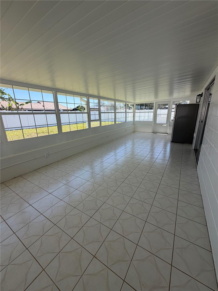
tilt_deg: -12.8
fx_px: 118
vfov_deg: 102.1
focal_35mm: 14
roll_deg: +2.0
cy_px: 146
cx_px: 109
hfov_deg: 85.7
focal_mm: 2.22
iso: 50
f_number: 2.2
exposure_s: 1/502
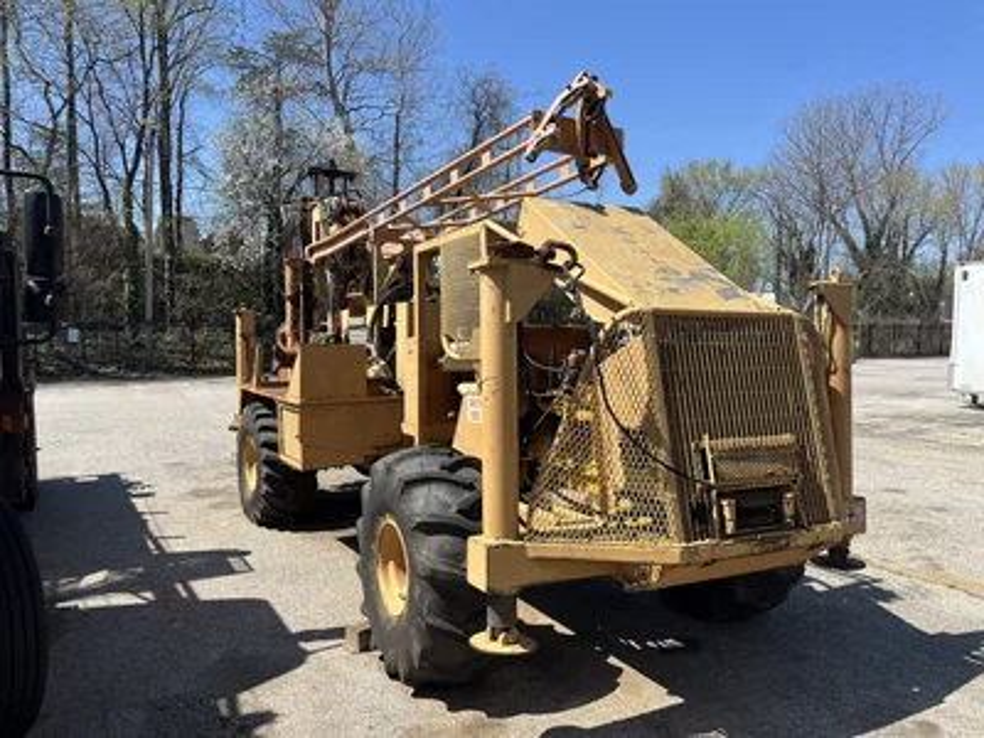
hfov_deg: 67.3
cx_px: 492
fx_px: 739
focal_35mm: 26
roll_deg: +0.4
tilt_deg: -1.8
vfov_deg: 53.1
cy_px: 369
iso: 50
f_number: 1.6
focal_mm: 5.1
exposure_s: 1/2688
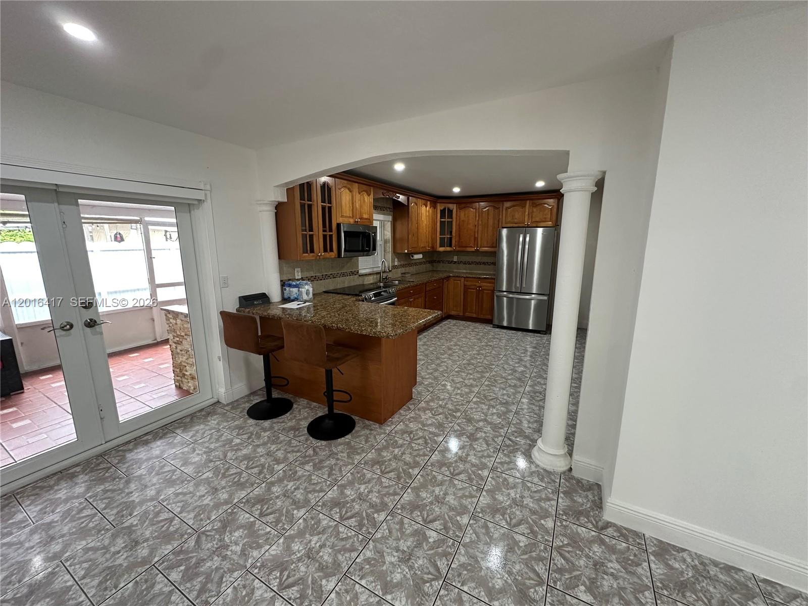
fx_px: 327
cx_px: 404
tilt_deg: -10.5
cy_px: 303
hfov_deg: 102.1
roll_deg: -0.2
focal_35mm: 14
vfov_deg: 85.7
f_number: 2.2
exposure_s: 1/60
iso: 320
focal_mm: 2.22
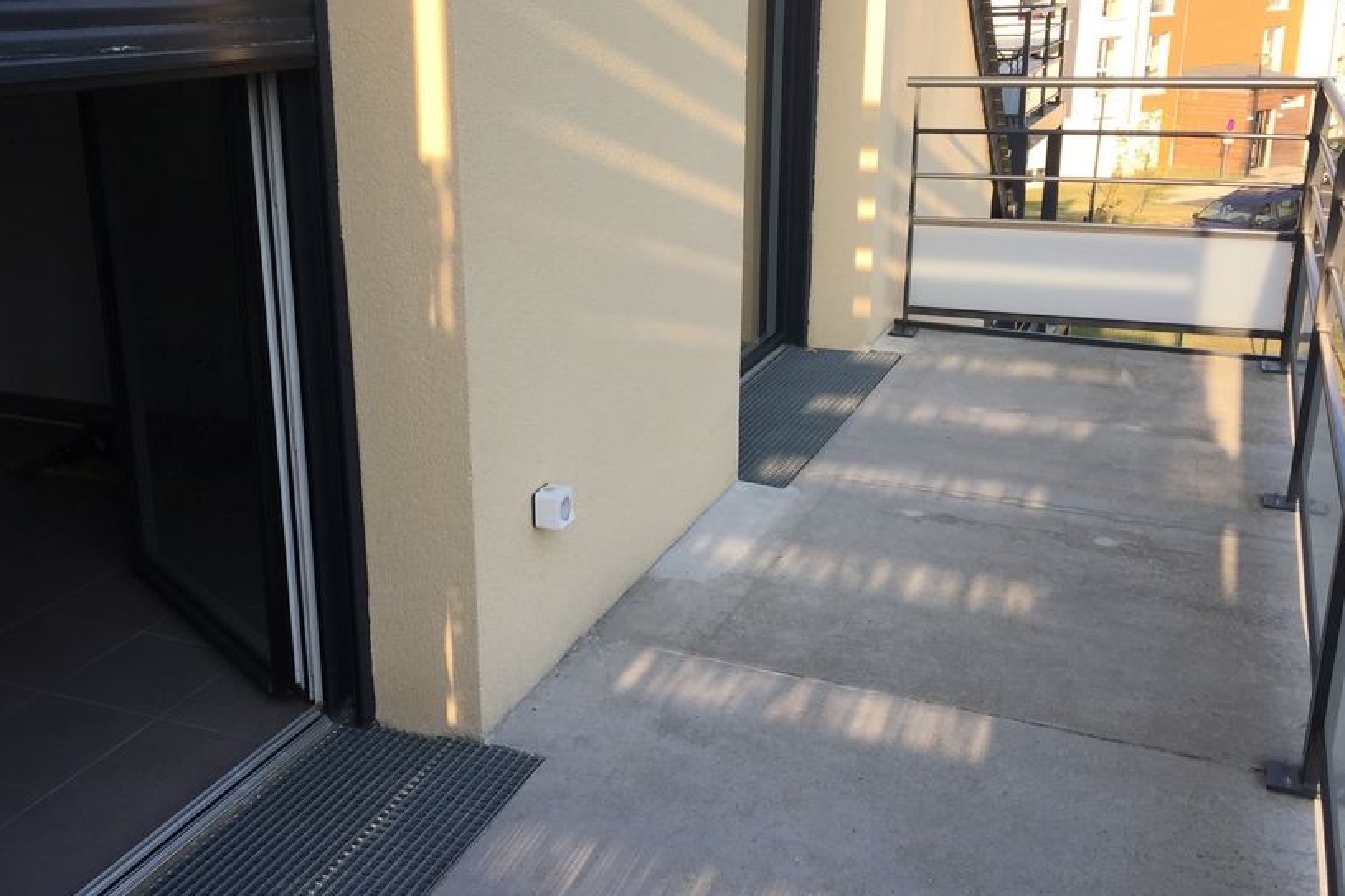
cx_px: 571
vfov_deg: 35.9
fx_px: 1382
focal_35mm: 37
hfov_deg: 51.7
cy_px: 411
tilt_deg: -15.5
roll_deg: -0.4
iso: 32
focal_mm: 4.15
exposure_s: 1/573
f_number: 2.2
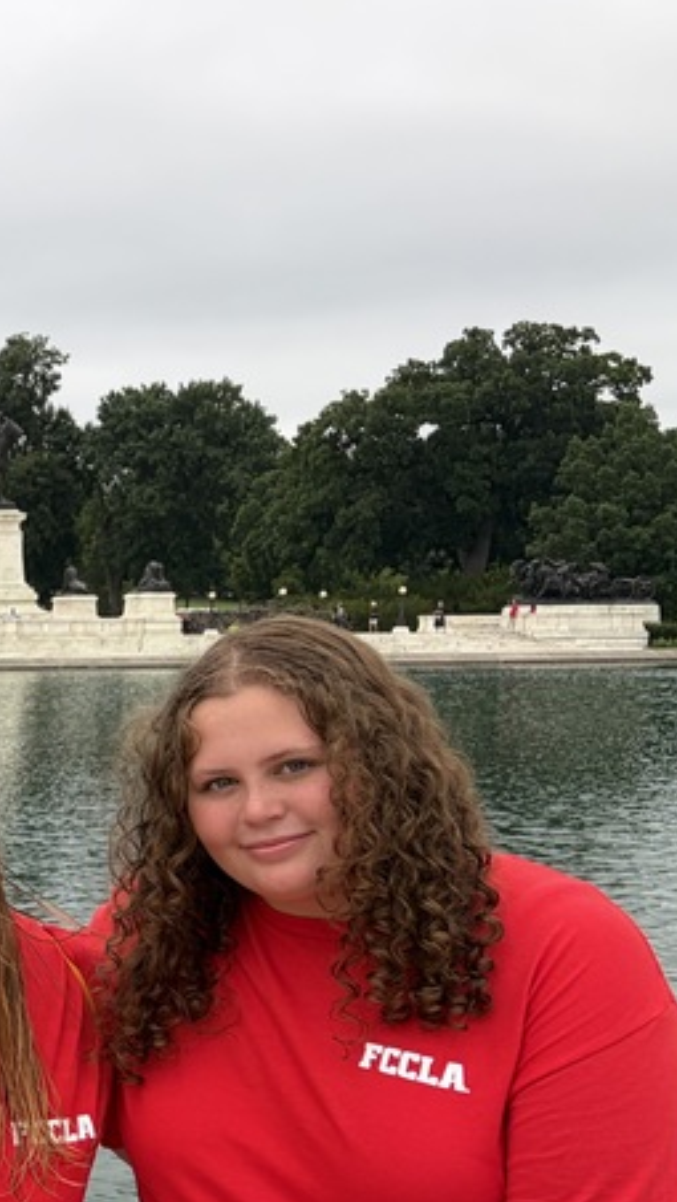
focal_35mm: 64
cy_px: 876
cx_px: -568
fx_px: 2041
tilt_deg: -6.0
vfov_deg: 32.3
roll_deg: +0.9
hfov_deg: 15.8
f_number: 1.6
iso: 50
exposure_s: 1/468
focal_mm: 5.96
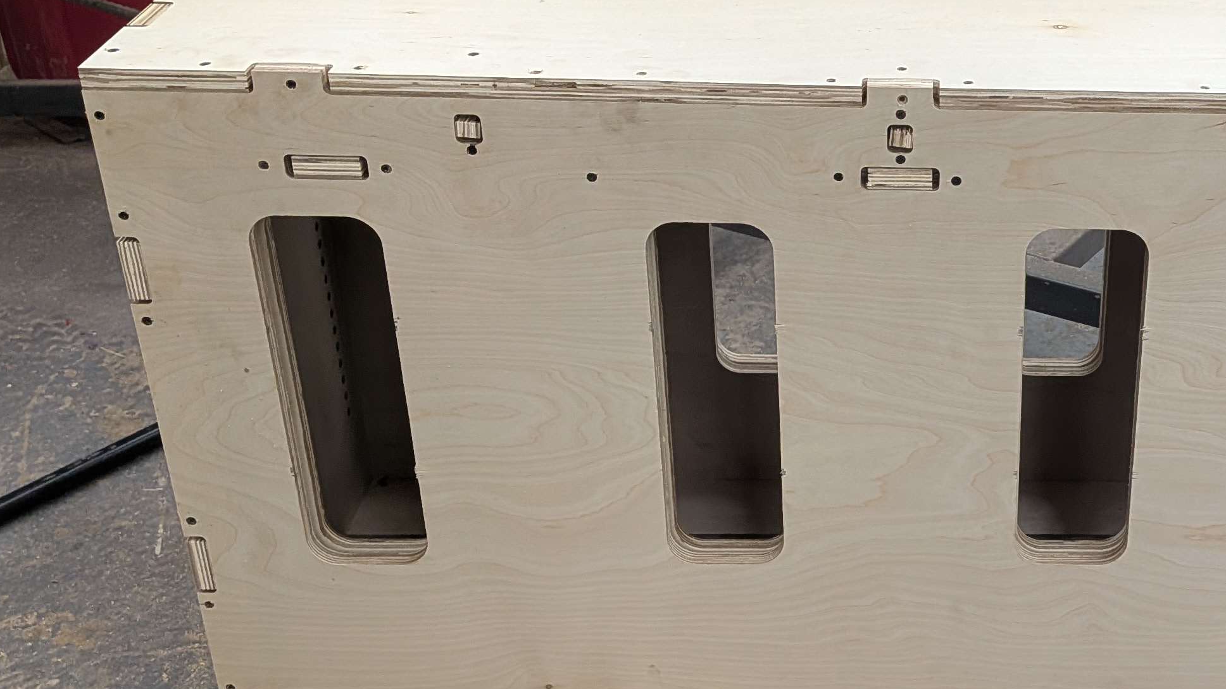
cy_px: 299
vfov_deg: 22.2
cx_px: 1058
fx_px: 1755
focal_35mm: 54
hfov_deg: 36.6
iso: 163
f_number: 1.7
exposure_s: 1/120
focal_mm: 4.53
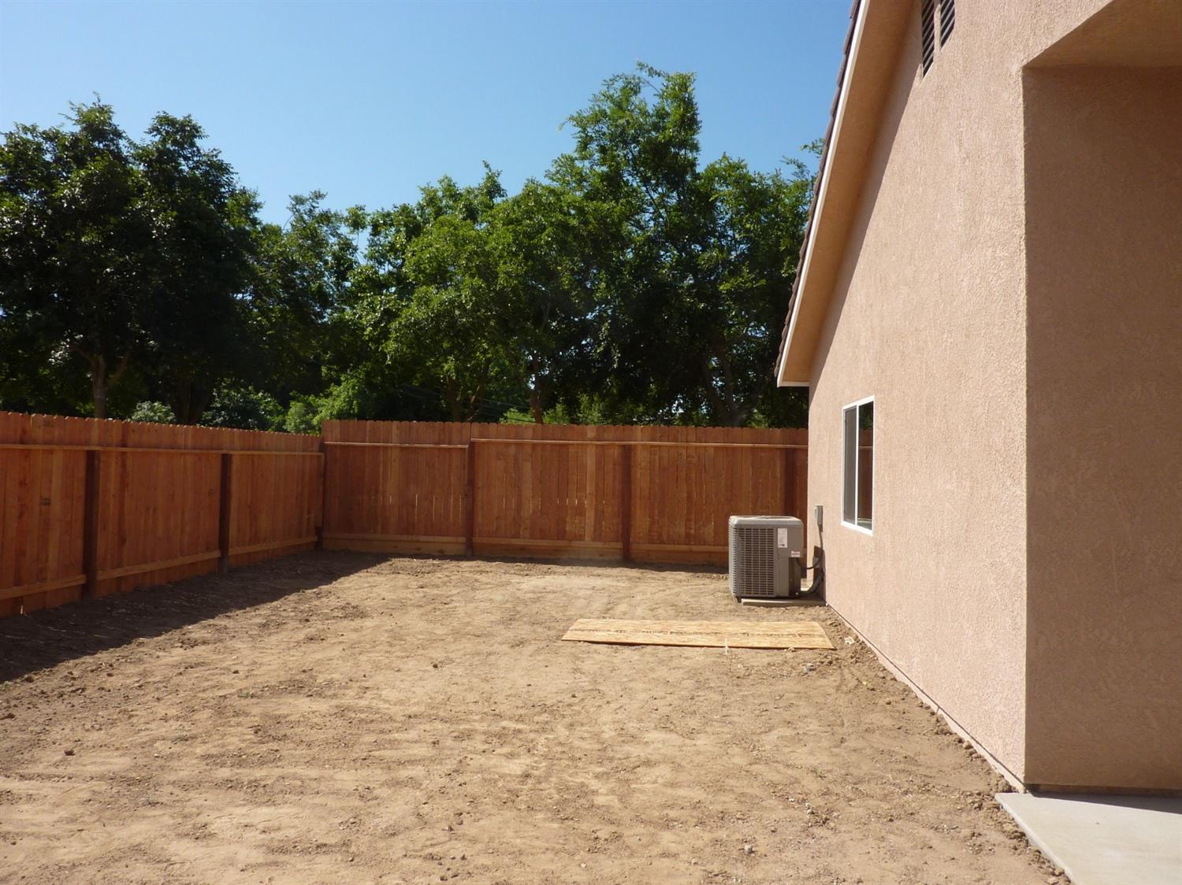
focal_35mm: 25
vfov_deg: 54.9
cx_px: 591
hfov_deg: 69.4
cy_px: 442
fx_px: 853
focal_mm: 4.1
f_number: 5
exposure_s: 1/400
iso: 100
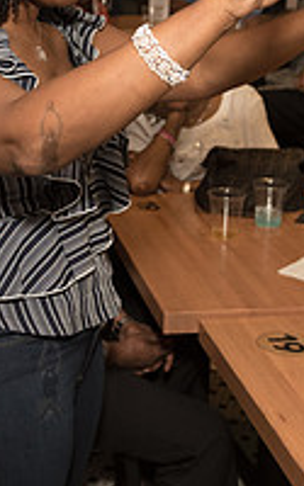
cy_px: 142
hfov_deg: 18.1
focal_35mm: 71
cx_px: 49
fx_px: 941
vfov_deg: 28.7
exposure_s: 1/320
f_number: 3.5
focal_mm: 24
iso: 1250
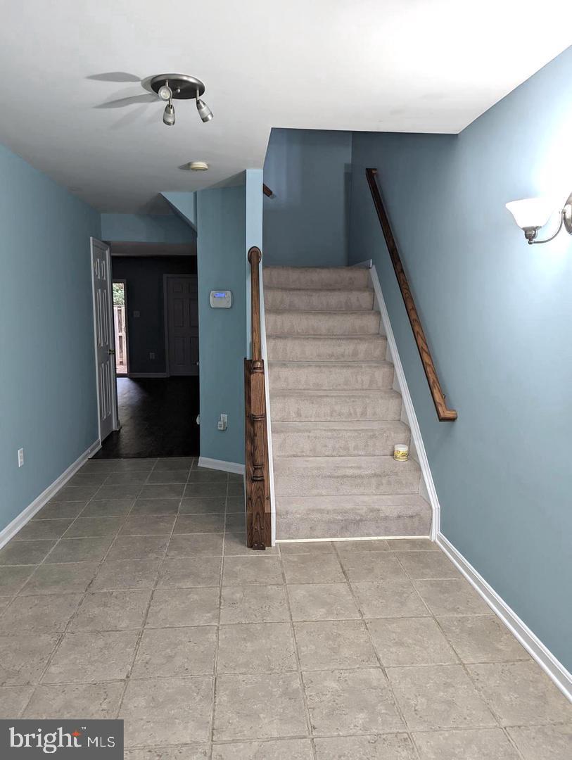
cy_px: 380
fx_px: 528
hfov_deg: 56.9
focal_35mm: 24
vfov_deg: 71.5
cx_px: 286
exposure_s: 1/24
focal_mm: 6.81
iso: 44
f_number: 1.85
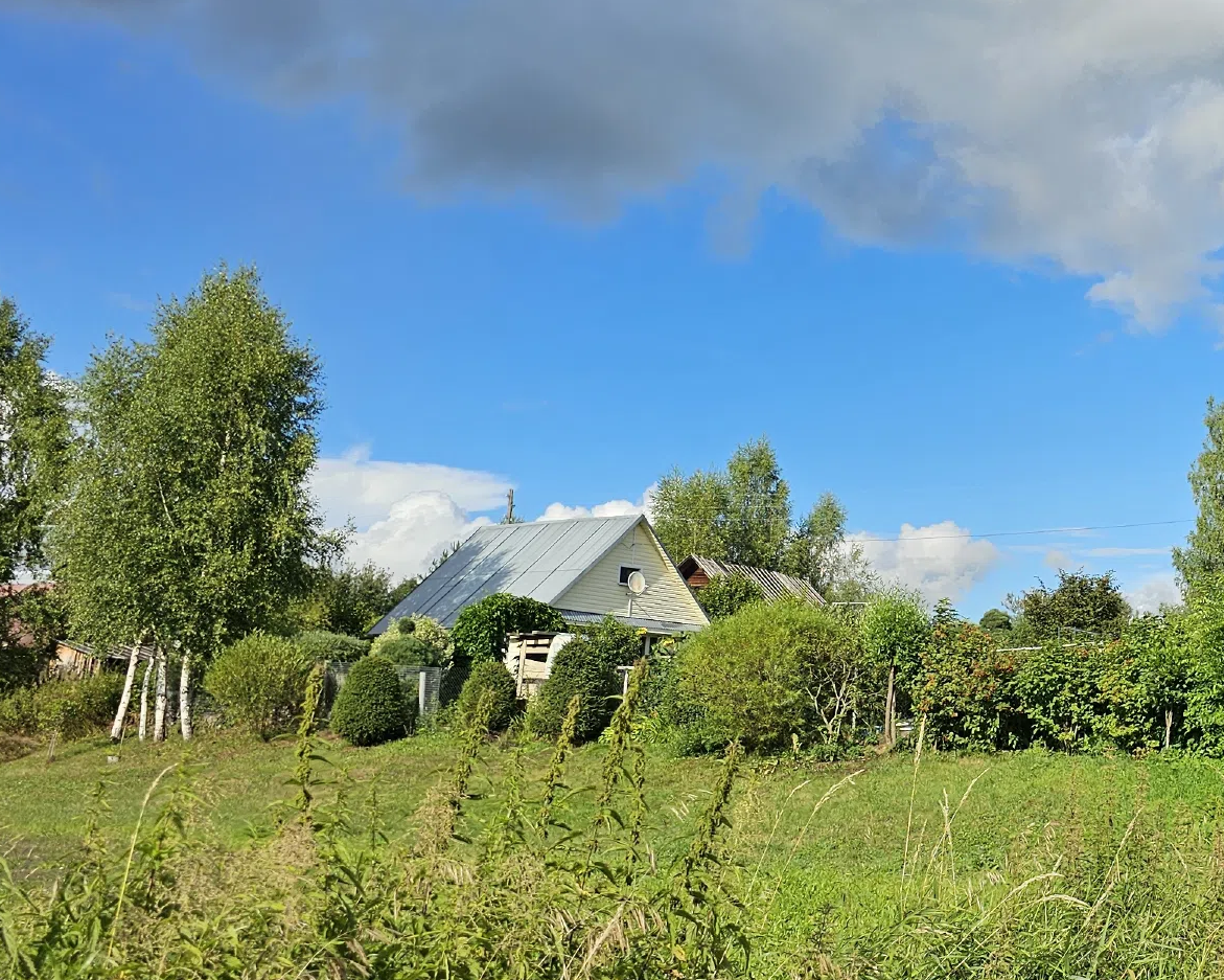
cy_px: 555
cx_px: 1159
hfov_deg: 37.0
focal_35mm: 46
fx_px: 1667
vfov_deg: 32.7
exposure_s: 1/1311
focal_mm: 6.3
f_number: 1.7
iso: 10
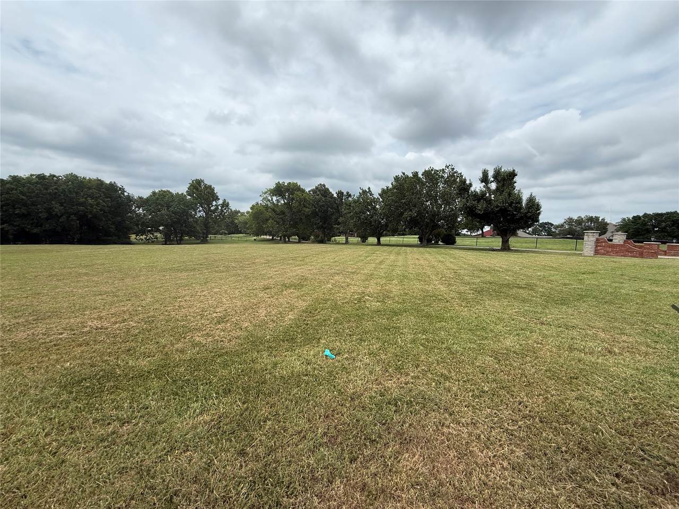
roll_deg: -2.3
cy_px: 254
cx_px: 340
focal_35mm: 14
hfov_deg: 102.1
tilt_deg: -3.8
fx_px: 275
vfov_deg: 85.7
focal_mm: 2.22
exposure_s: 1/2092
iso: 50
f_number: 2.2
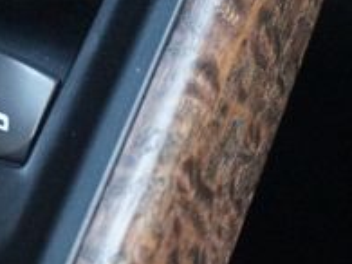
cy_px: -96
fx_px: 1296
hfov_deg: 15.2
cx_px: -9
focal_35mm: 128
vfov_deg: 11.3
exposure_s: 1/40
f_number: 4.5
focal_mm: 27
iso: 3200
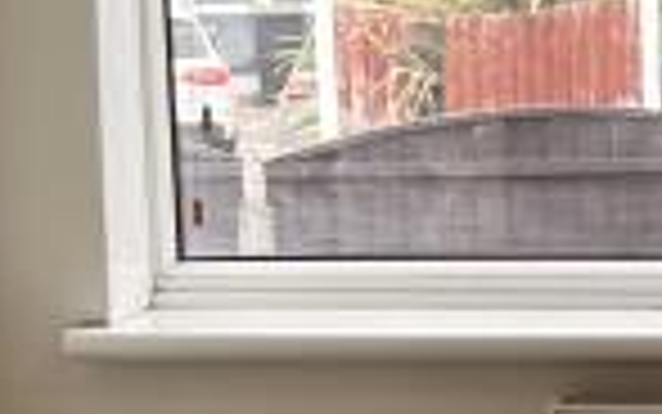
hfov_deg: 10.4
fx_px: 3465
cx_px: 1094
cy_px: 342
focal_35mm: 192
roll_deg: +0.6
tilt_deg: -8.7
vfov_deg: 6.8
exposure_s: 1/502
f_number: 1.5
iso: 50
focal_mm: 5.7
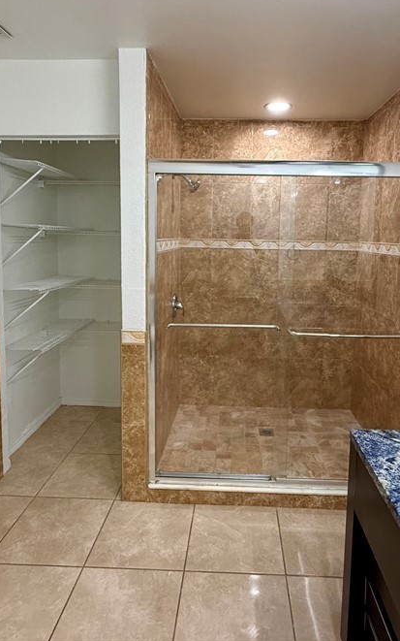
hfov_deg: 52.8
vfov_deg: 76.7
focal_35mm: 23
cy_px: 273
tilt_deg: -4.5
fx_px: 401
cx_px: 230
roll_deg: -0.5
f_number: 2.2
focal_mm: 2.22
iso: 320
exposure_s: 1/99
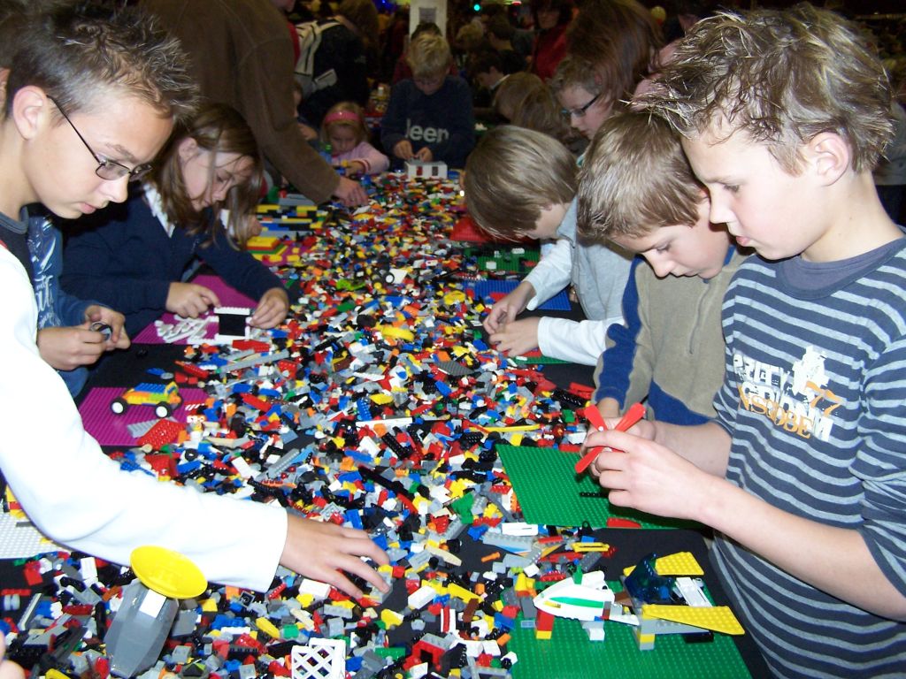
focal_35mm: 38
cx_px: 453
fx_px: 995
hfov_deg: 49.0
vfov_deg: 37.7
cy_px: 340
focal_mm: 6.3
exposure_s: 1/45
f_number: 2.8
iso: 140
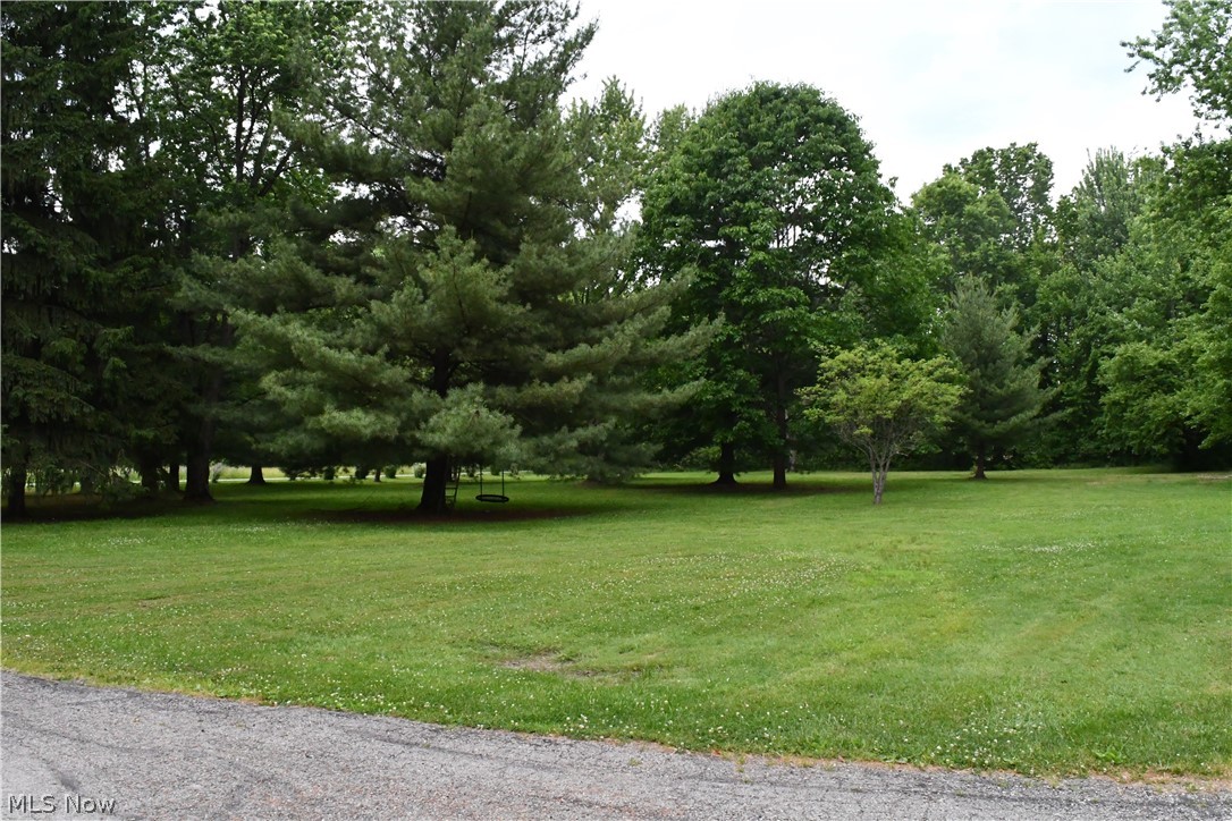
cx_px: 616
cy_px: 410
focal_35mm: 27
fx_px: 924
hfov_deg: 67.4
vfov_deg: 47.9
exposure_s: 1/1000
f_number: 16
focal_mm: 18
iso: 5000
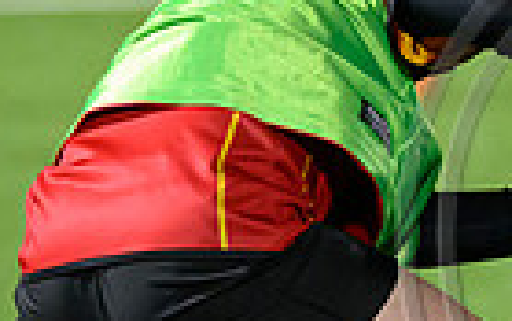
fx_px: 16486
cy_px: 180
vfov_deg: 1.1
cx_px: 790
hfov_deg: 1.8
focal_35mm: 1181
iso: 6400
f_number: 3.2
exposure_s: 1/1250
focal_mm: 200
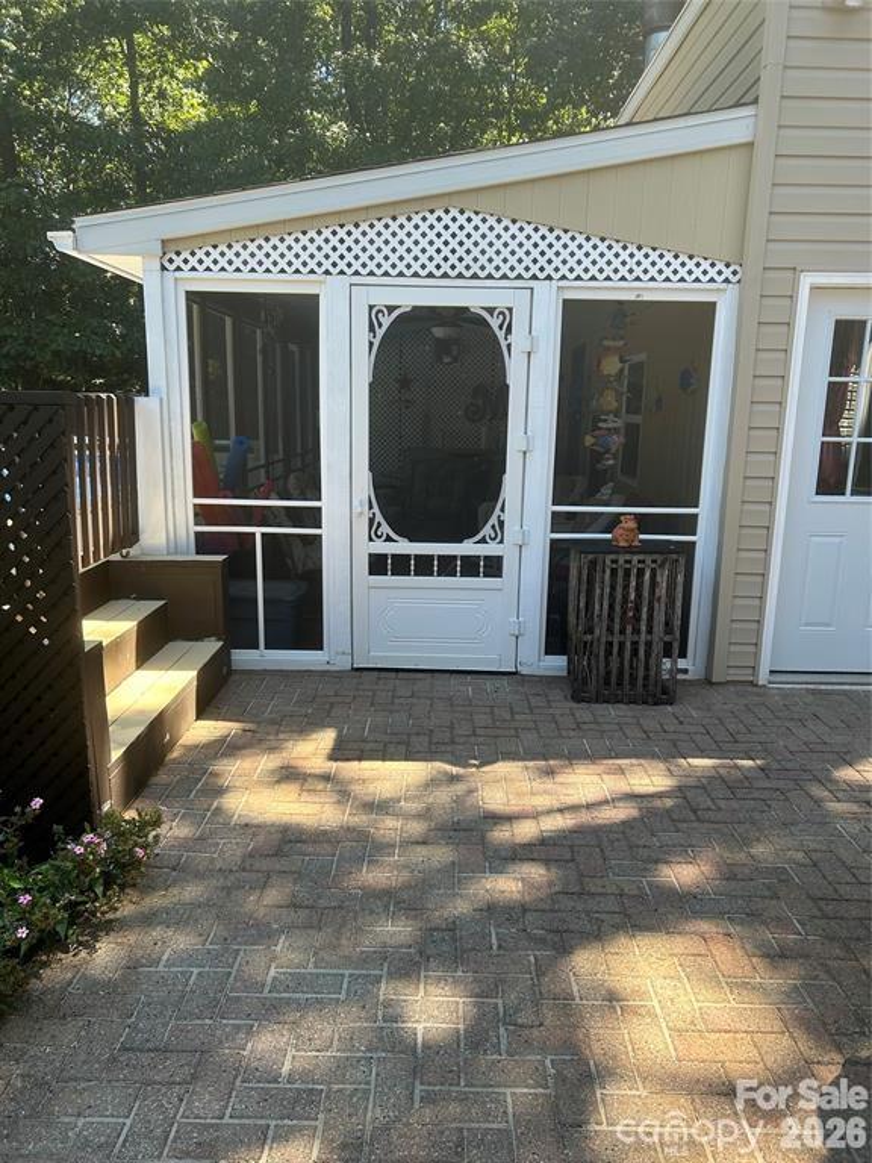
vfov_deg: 67.3
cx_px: 436
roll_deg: -2.0
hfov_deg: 53.1
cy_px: 582
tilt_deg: -12.1
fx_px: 873
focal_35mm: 26
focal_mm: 5.7
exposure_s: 1/604
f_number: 1.5
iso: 50
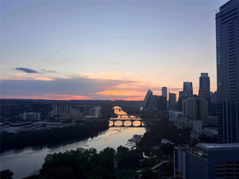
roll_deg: -1.2
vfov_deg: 56.8
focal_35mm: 24
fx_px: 166
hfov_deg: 71.6
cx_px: 120
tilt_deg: +3.3
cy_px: 90
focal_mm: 6.76
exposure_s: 1/822
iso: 80
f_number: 1.78
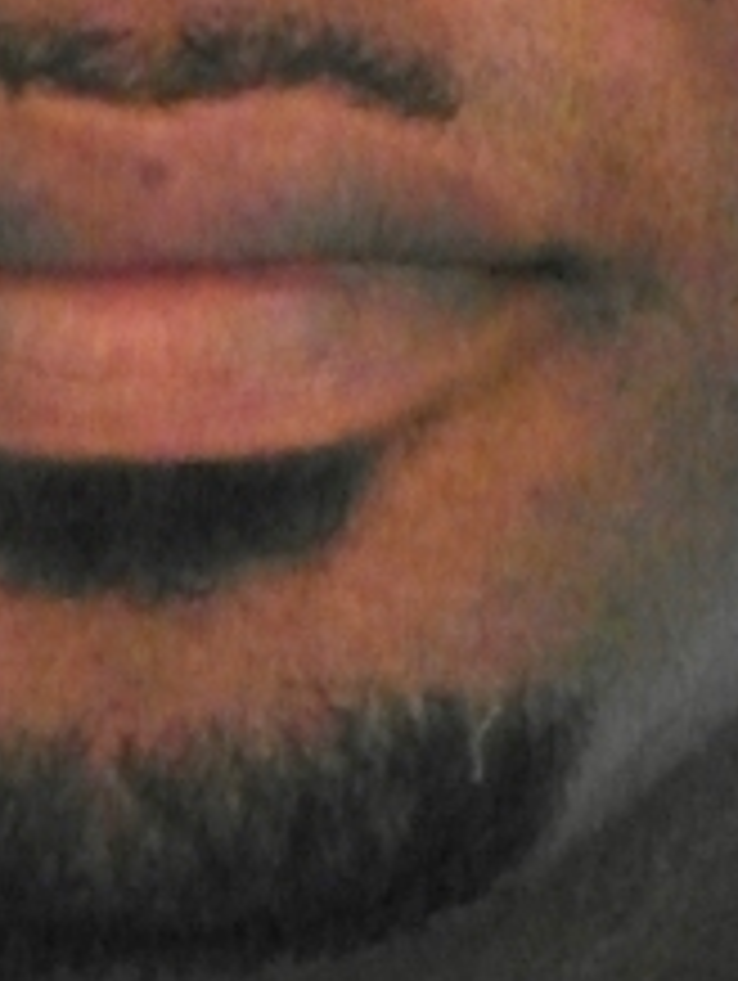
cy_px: -194
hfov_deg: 2.8
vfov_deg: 3.7
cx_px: 202
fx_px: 15178
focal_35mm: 535
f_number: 4
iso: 800
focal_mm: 20.3
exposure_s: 1/15
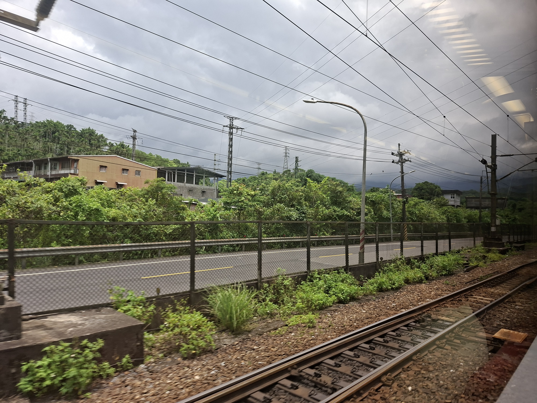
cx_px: 268
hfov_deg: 73.9
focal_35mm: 23
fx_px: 357
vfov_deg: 58.9
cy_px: 202
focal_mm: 5.54
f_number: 1.8
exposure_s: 1/422
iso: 50
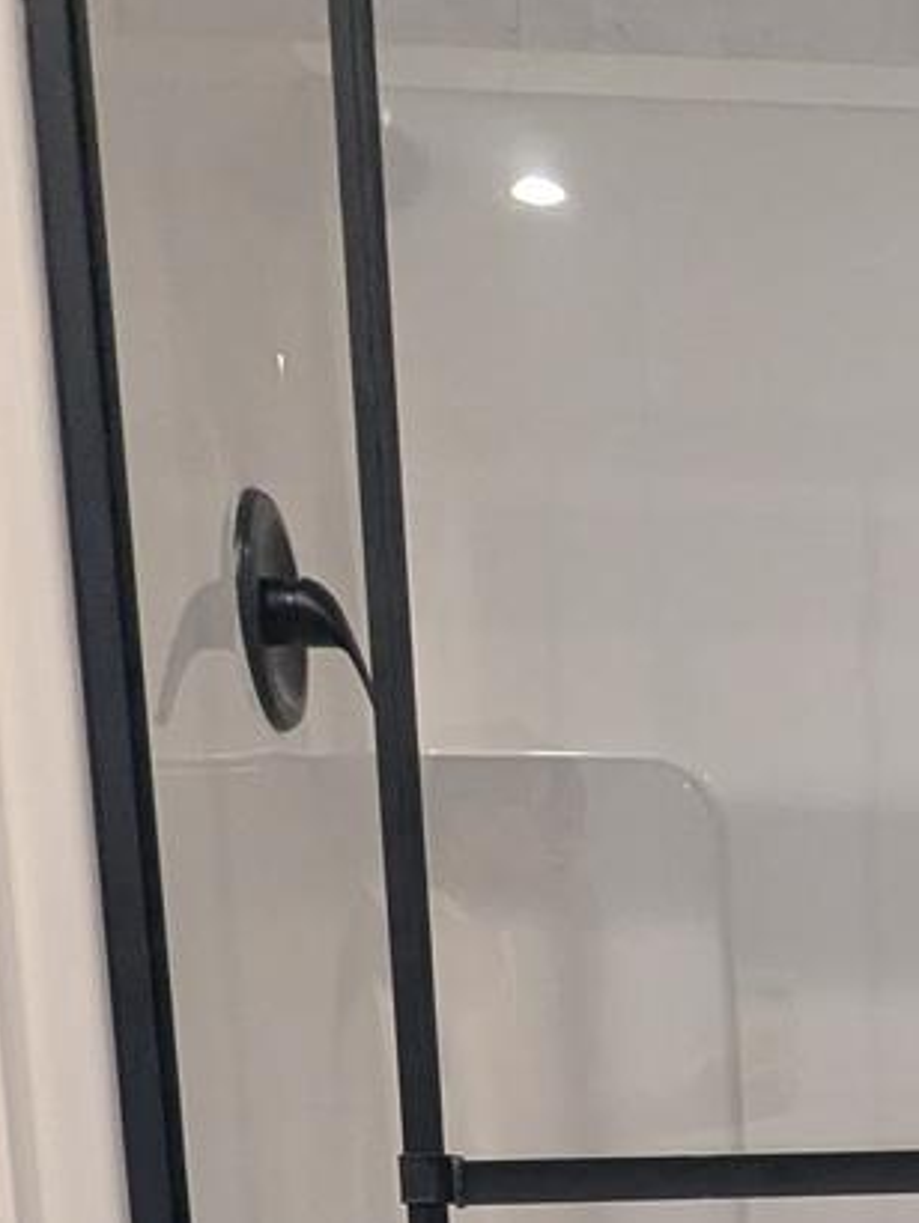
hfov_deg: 22.7
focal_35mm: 60
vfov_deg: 29.0
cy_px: 1360
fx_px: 2122
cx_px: 1071
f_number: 2.2
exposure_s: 1/120
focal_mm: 2.35
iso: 351
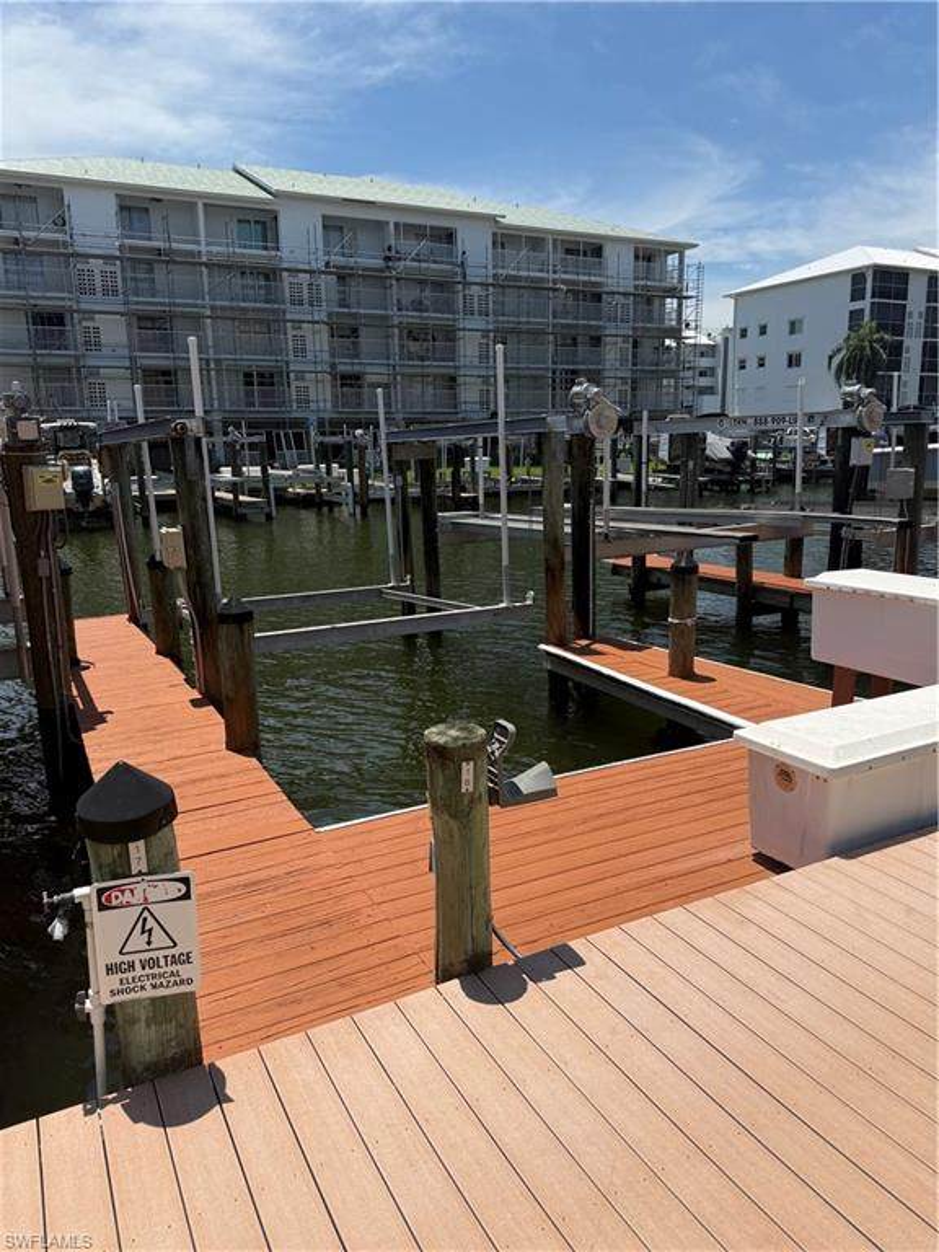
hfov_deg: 56.8
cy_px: 626
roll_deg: +1.1
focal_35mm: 24
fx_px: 868
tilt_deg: -11.8
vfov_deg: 71.6
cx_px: 470
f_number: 1.78
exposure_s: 1/7353
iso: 80
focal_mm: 6.76
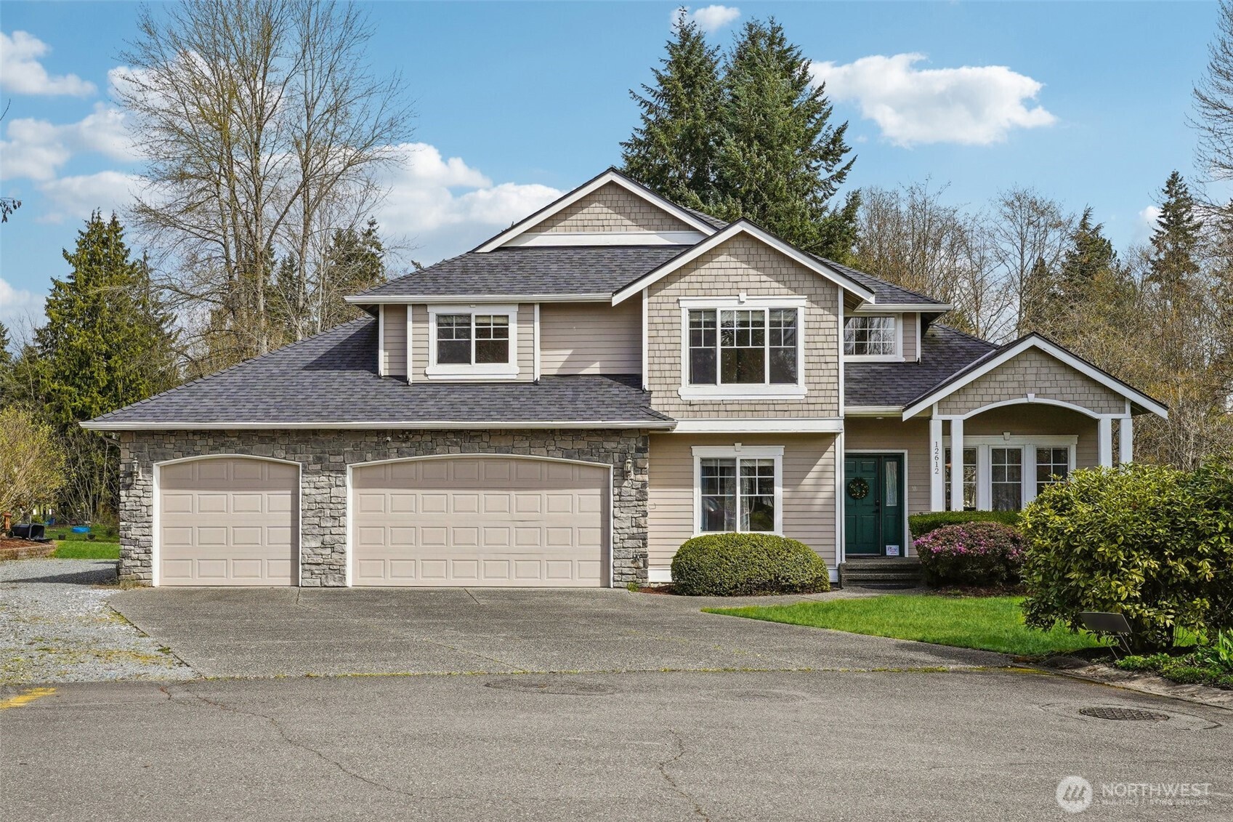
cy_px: 411
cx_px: 616
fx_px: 1438
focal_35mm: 42
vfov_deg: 31.9
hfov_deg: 46.4
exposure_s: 1/200
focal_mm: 28
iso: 100
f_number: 8
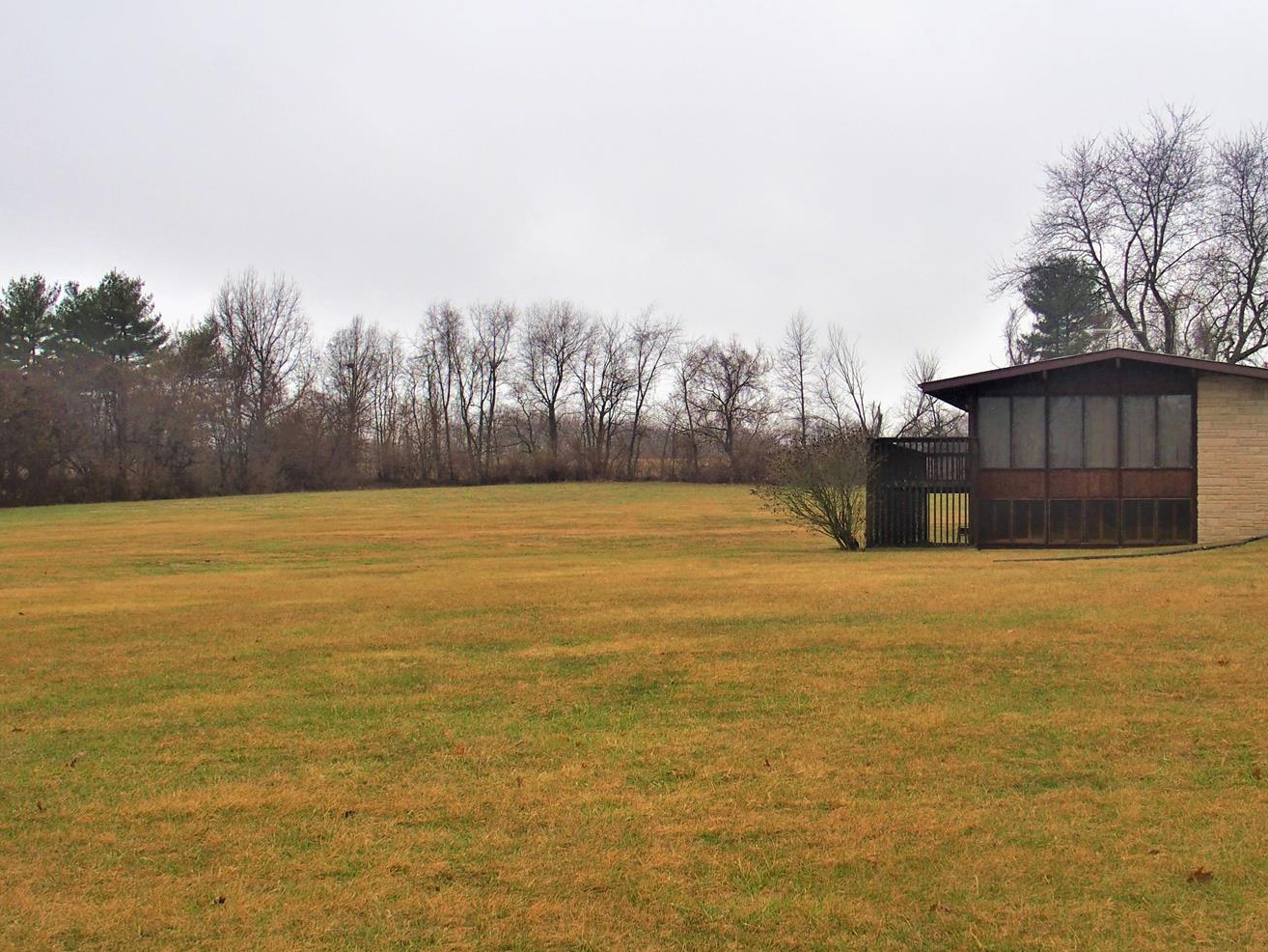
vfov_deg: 26.1
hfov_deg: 34.3
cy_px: 499
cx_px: 711
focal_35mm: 56
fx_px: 2052
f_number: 2.8
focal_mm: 9.8
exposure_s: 1/125
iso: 100
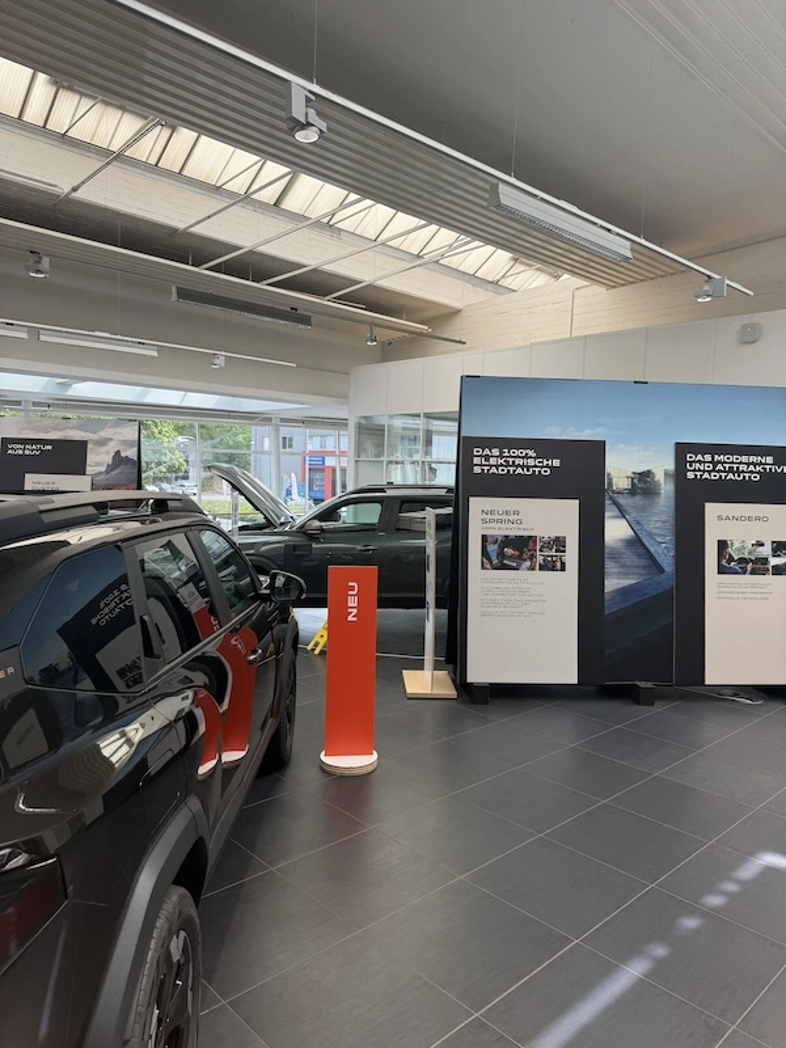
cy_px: 524
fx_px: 727
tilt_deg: -2.3
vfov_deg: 71.6
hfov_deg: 56.8
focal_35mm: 24
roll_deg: -2.2
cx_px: 393
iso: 100
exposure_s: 1/528
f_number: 1.78
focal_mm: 6.76
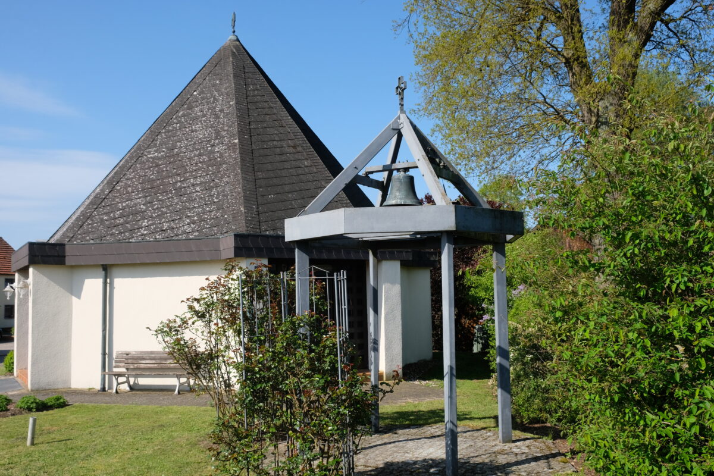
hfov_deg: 57.2
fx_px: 654
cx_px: 357
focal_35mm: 33
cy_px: 238
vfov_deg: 40.0
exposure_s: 1/640
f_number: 8
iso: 400
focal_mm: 22.3
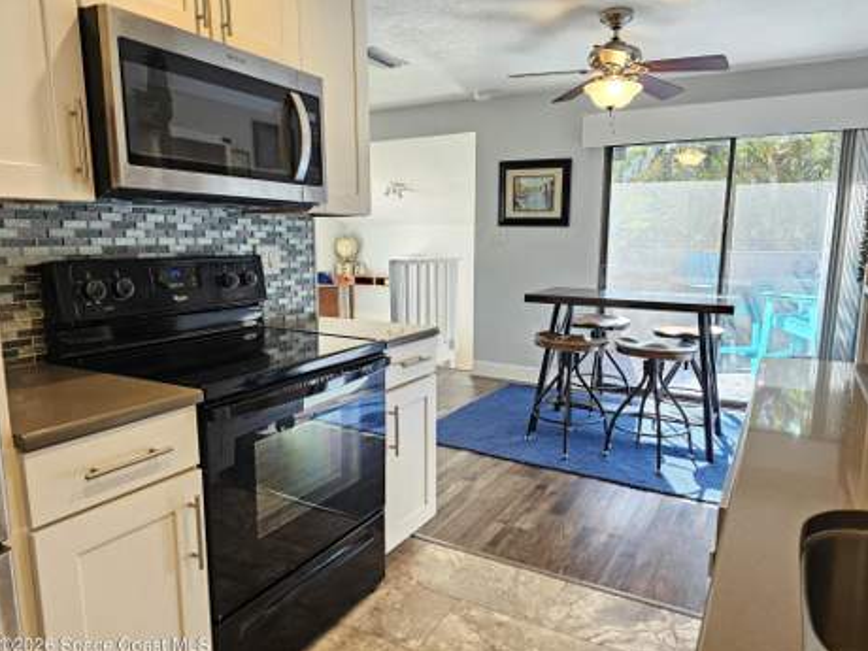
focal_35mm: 24
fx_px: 602
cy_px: 336
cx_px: 449
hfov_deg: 71.6
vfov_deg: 56.8
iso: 250
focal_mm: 6.3
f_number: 1.7
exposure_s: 1/120
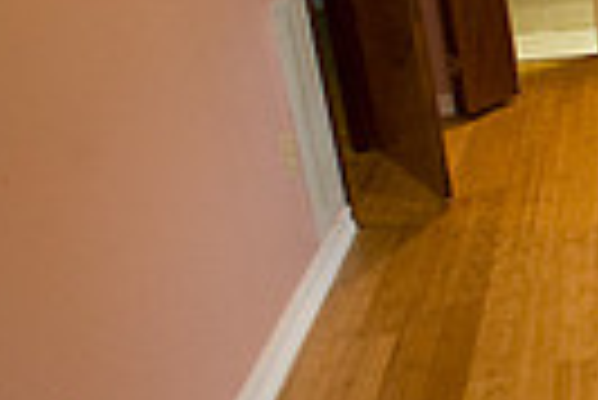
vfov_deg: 18.4
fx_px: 1231
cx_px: 1205
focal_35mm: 74
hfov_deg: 18.1
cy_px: 135
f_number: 4
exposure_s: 1/40
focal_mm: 17
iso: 1250
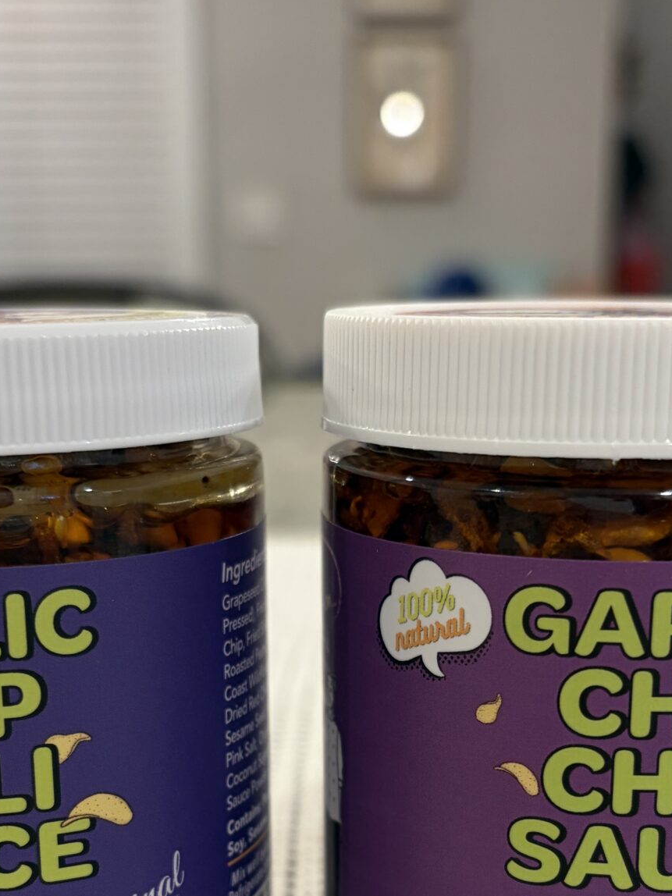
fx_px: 1501
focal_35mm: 58
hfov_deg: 25.2
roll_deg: +0.4
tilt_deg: -17.1
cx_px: 316
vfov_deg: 31.9
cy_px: 770
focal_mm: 5.96
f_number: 1.6
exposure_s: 1/60
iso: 160
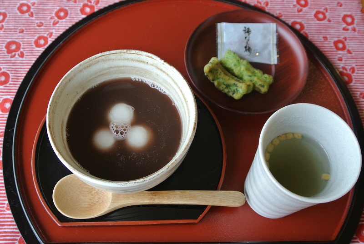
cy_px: 122
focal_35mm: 40
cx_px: 182
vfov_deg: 33.6
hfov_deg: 48.4
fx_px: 405
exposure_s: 1/100
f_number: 4.2
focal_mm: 15.1
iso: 400
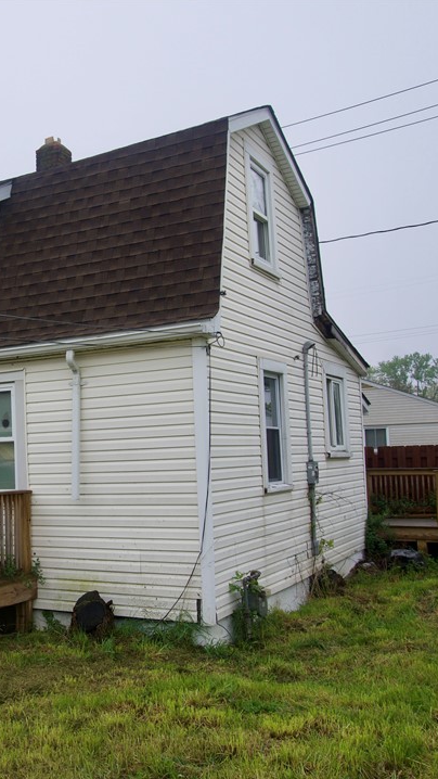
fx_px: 784
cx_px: 5
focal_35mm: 38
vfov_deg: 52.8
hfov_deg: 29.3
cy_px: 390
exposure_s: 1/100
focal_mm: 16
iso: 100
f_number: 8
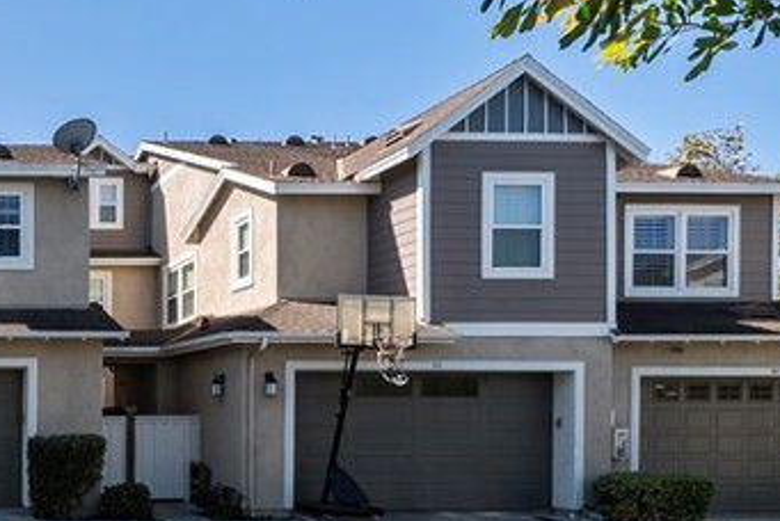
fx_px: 781
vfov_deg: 36.0
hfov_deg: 41.1
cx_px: -101
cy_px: 399
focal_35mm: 36
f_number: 11
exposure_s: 1/50
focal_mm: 12
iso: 125
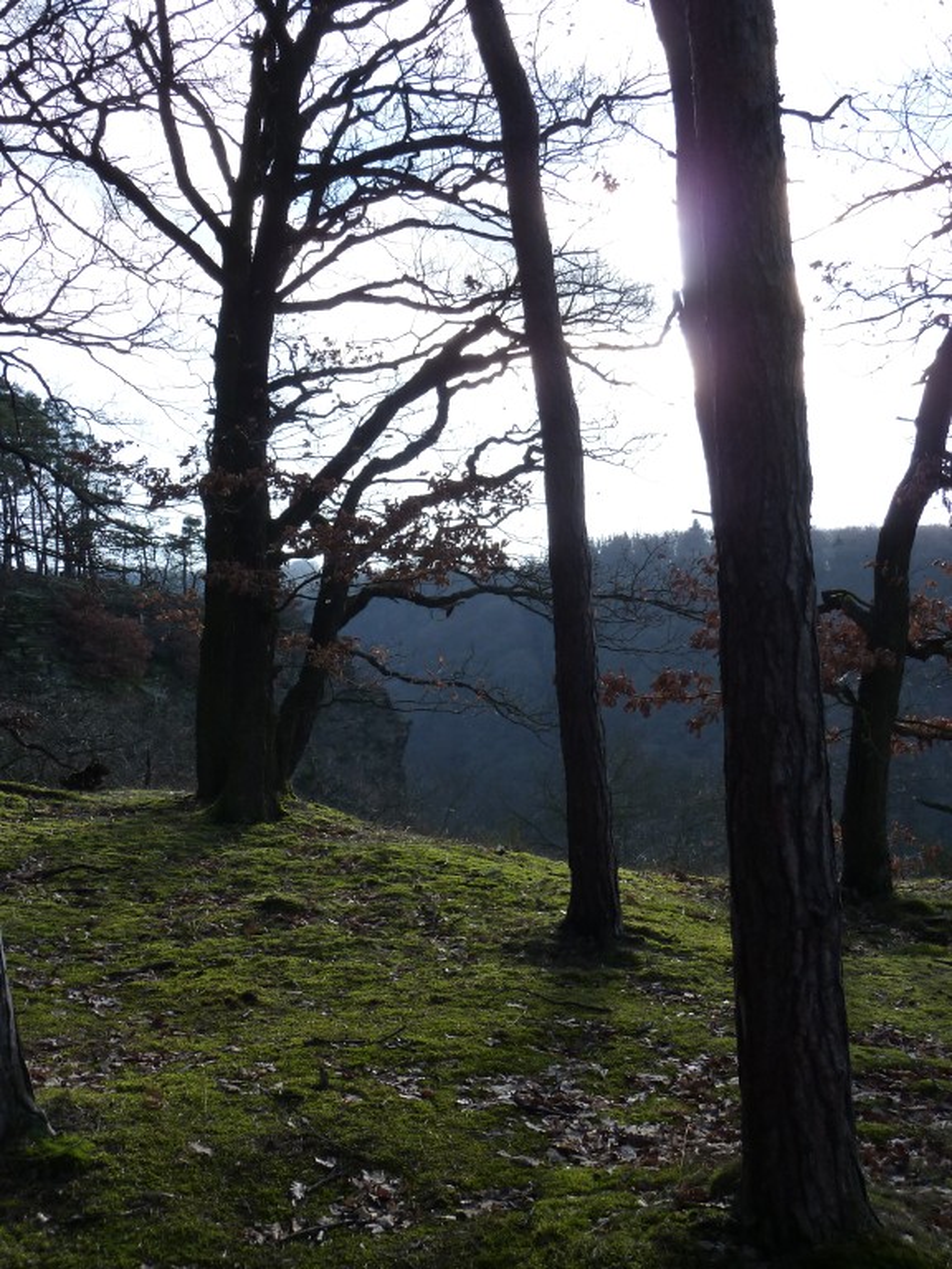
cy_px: 634
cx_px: 476
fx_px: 1357
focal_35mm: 37
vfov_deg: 50.1
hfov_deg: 38.7
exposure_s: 1/400
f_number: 4
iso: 125
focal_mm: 6.1
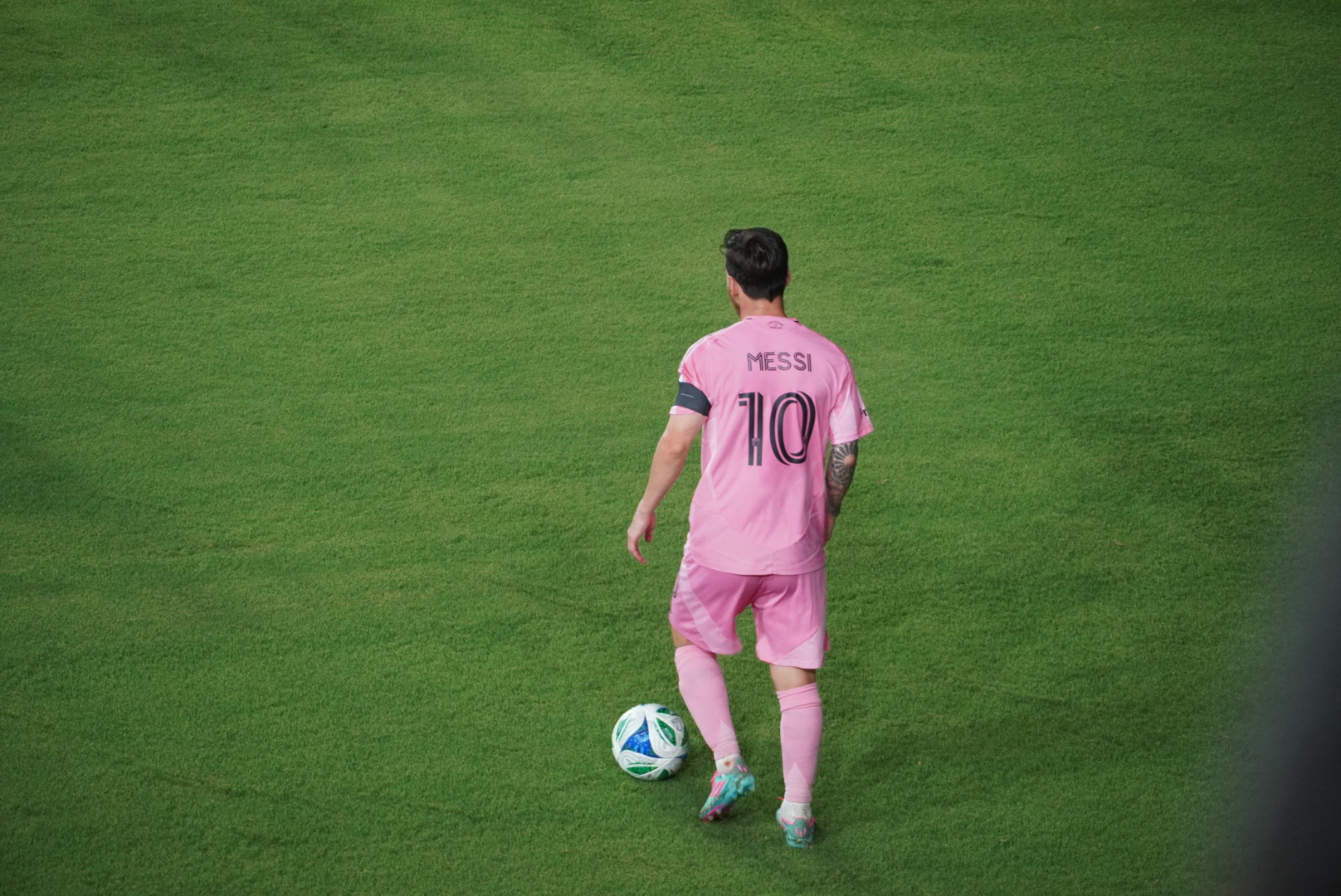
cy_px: 448
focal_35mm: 202
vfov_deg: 6.8
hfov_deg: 10.2
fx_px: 7548
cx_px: 670
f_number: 5.6
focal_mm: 135
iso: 2000
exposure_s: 1/250
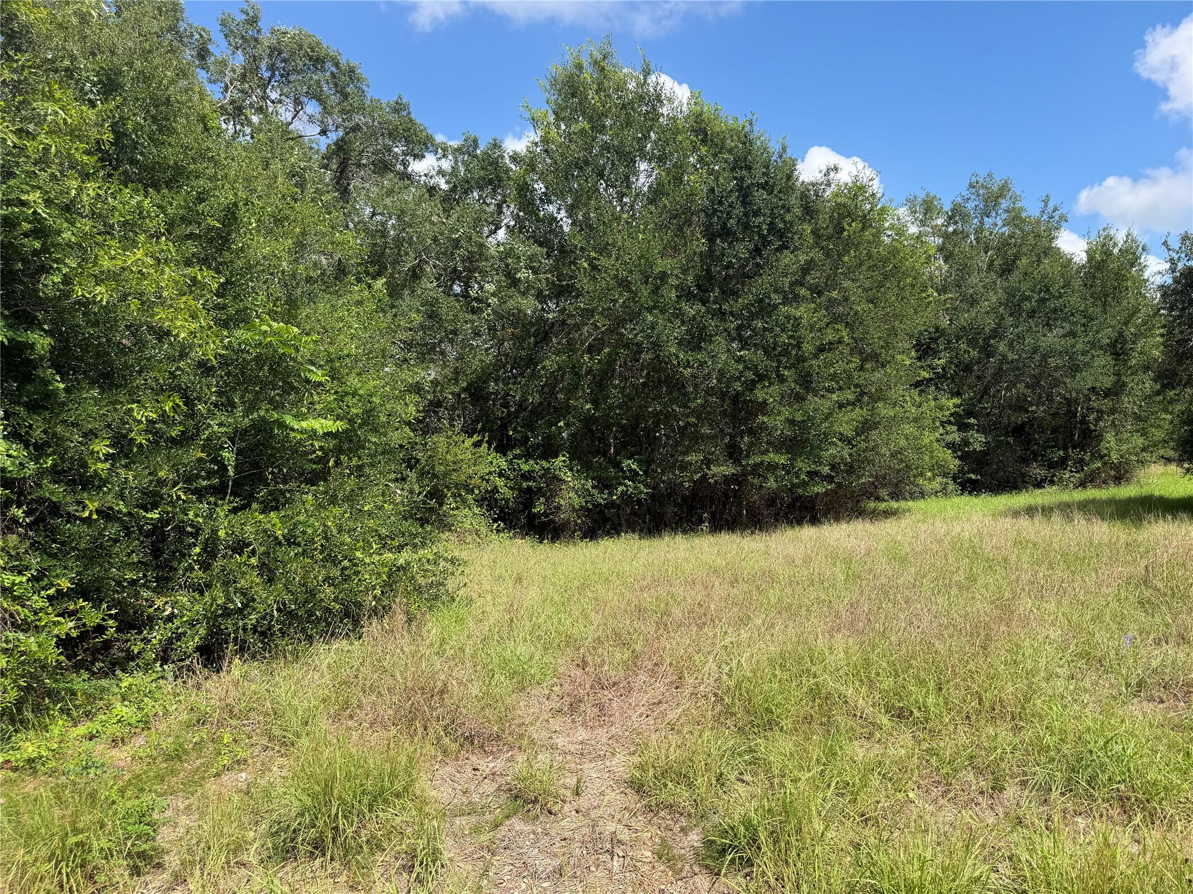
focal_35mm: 24
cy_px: 447
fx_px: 827
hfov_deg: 71.6
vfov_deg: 56.8
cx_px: 596
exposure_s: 1/2525
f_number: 1.78
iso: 80
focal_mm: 6.76
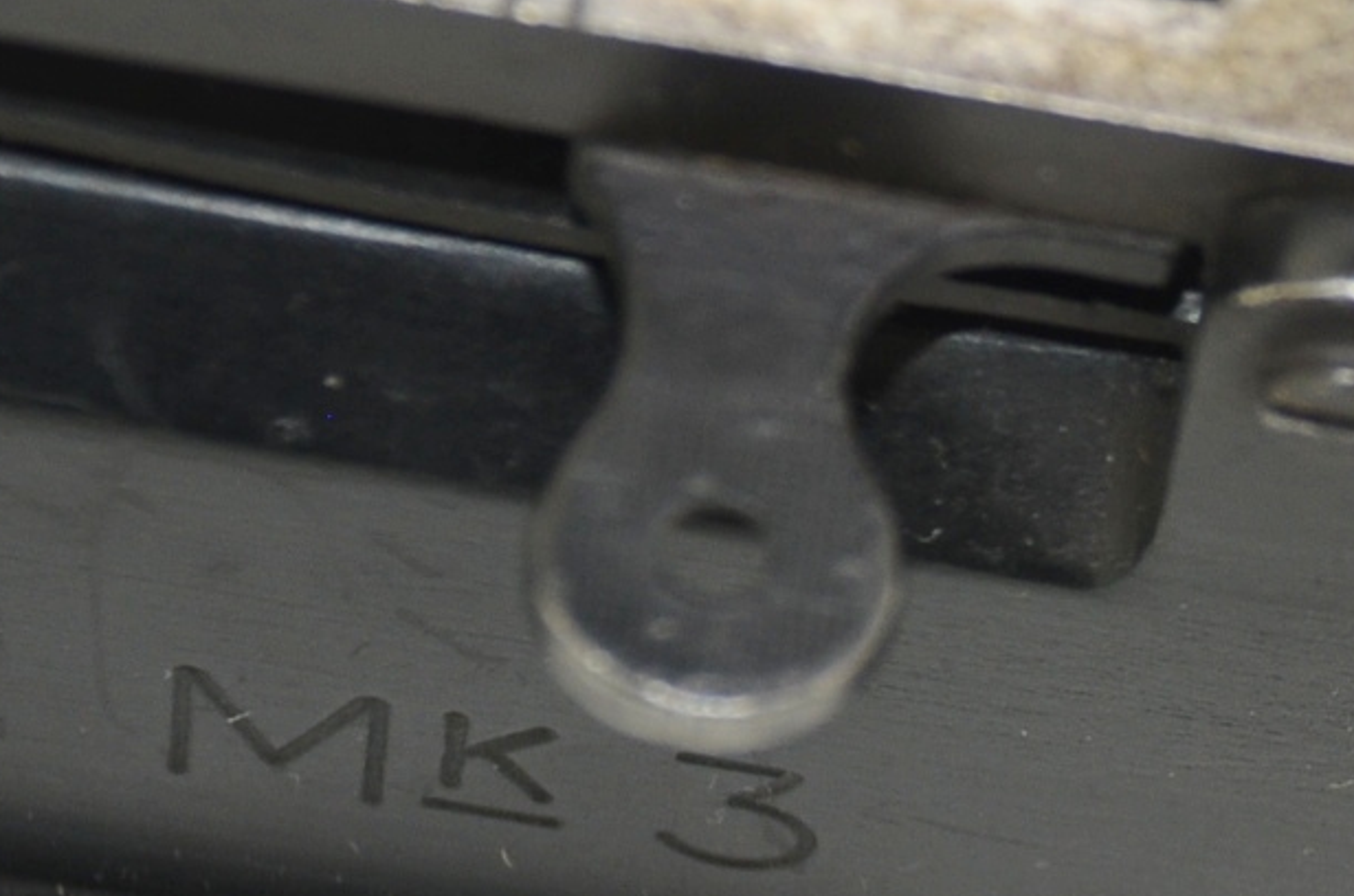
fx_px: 13962
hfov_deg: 5.5
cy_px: 578
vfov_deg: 3.7
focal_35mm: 372
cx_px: 2147
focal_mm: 62
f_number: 5
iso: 280
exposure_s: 1/125
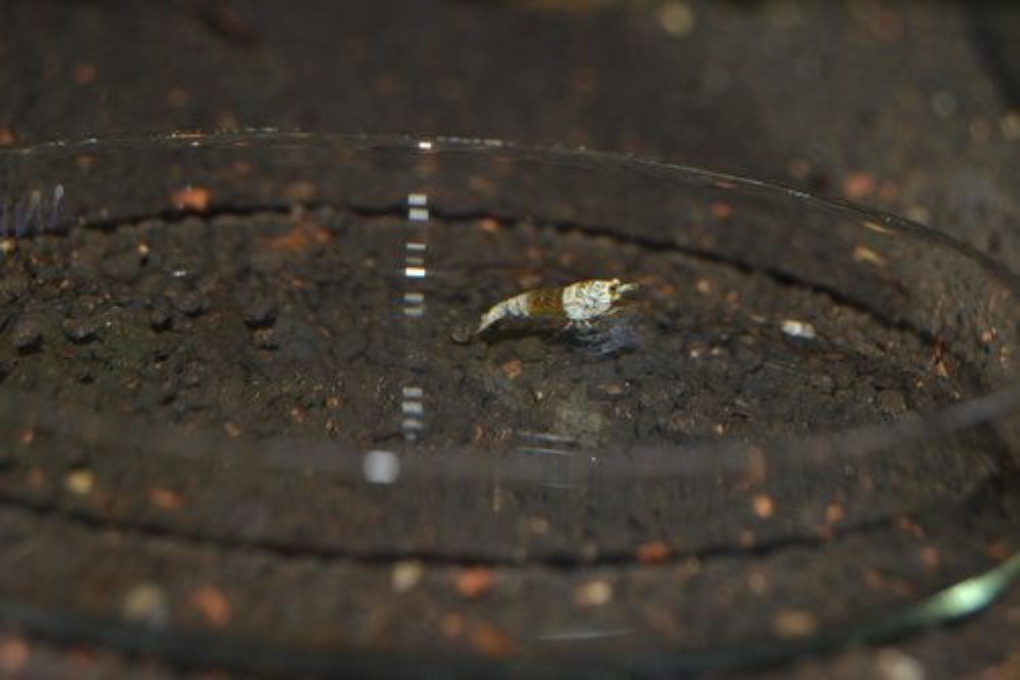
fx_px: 2337
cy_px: 340
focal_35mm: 82
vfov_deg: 16.5
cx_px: 510
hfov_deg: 24.6
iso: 100
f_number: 8
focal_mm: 55
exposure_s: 1/60
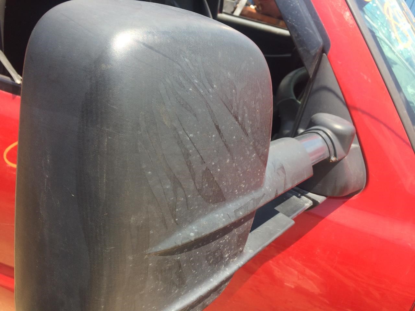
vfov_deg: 48.2
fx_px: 348
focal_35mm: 29
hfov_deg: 61.7
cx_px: 208
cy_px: 156
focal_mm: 4.15
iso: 32
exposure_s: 1/612
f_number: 2.2
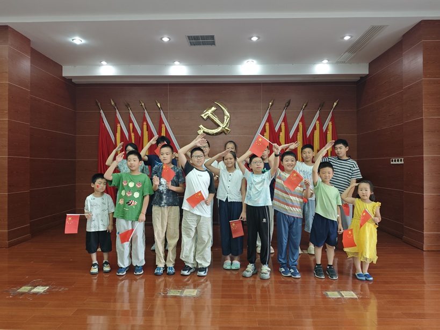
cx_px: 220
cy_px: 165
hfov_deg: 73.9
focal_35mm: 23
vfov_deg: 58.9
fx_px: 292
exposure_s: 1/100
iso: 250
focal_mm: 6.55
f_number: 1.6
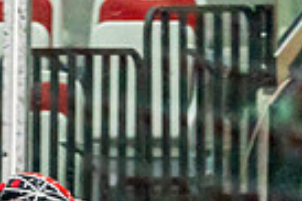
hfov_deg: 1.6
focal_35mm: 1269
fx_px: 10633
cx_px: -37
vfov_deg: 1.1
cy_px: 566
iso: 3200
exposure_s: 1/1250
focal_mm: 200
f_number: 2.8
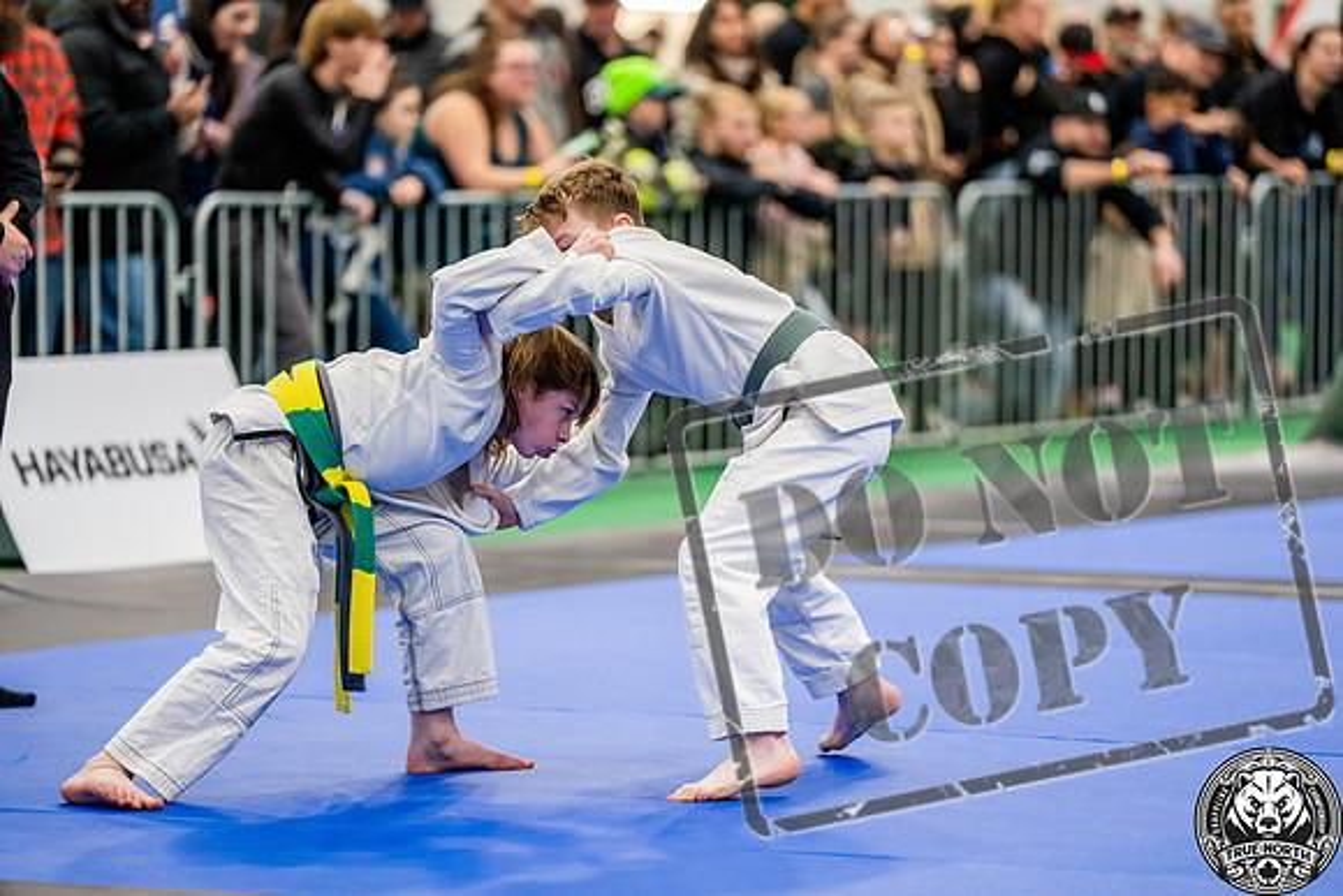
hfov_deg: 12.2
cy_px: 448
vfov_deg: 8.2
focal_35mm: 168
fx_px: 6269
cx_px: 672
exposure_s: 1/500
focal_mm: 168
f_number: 2.8
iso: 3200
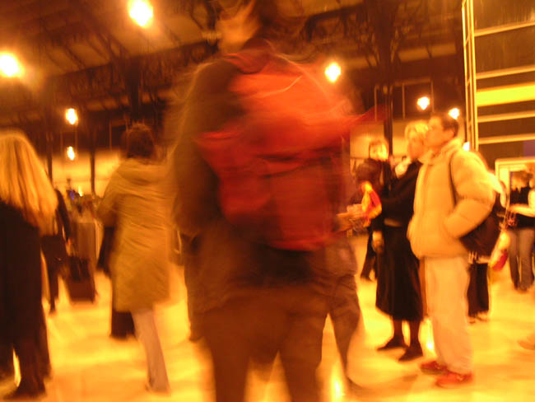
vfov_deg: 37.7
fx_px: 588
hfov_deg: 49.0
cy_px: 201
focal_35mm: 38
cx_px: 268
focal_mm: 6
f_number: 2.8
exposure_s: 1/6
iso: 100
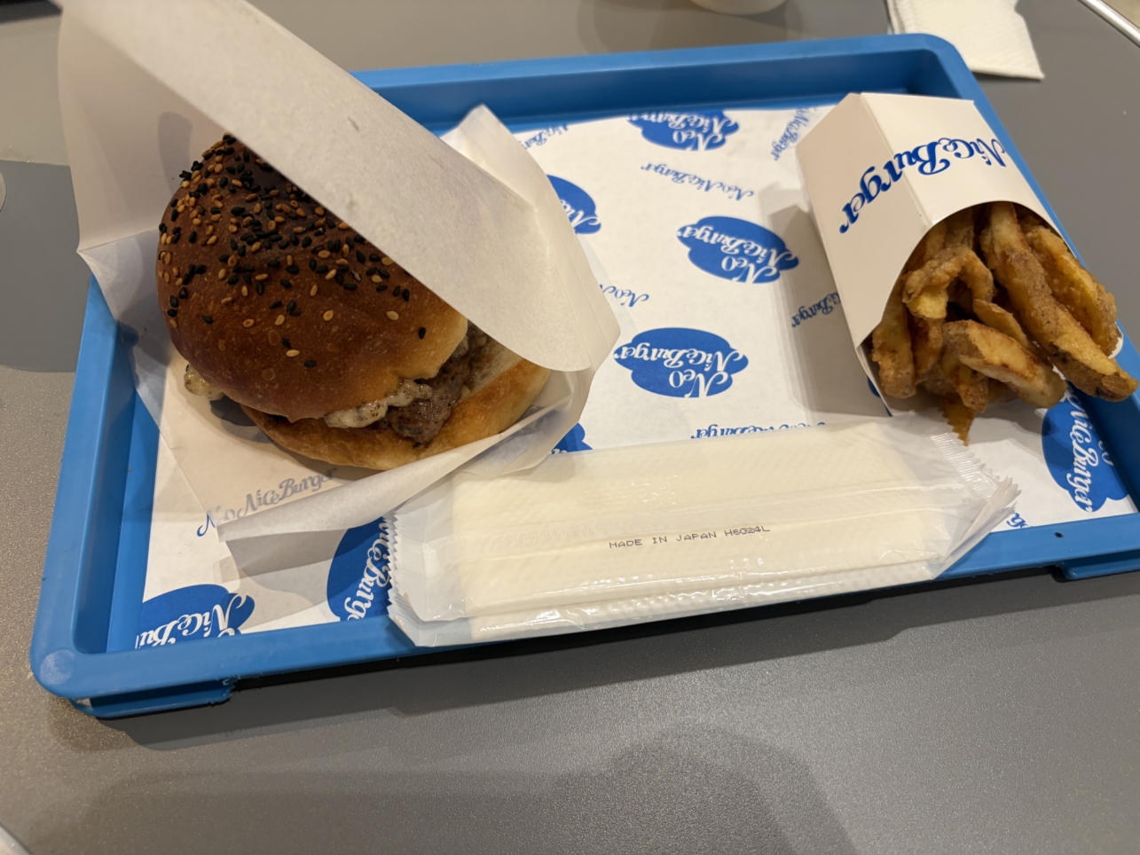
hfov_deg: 67.3
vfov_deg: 53.1
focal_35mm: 26
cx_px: 570
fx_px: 856
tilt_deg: -58.6
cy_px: 428
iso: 80
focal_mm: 5.96
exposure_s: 1/50
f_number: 1.6
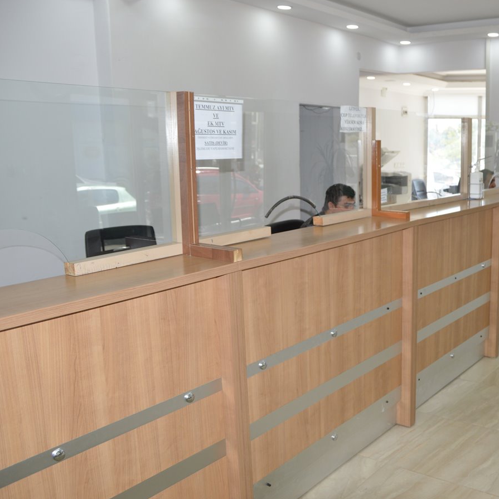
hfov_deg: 45.7
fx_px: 571
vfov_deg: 47.2
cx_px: 371
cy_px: 249
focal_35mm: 35
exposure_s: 1/125
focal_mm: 18
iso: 360
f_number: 4
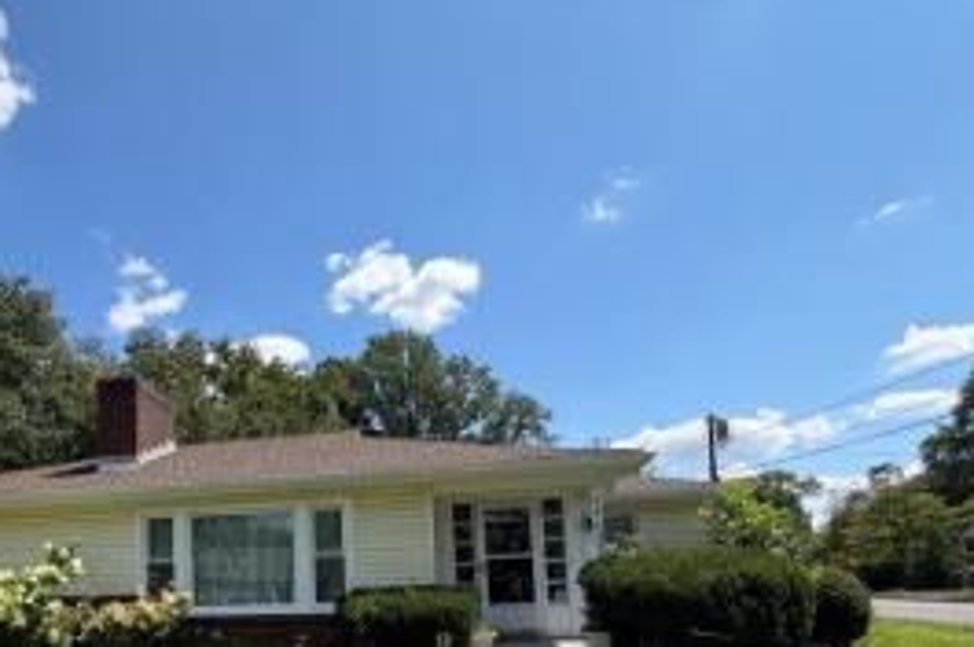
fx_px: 594
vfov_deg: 52.4
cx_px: 316
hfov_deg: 75.9
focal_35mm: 22
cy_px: 540
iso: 25
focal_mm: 2.22
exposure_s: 1/770
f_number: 2.2
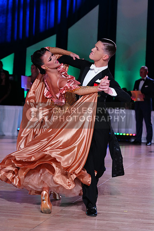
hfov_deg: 13.7
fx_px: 641
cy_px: 116
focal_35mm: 100
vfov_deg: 20.4
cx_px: 77
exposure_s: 1/250
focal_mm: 100
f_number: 5
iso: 2500
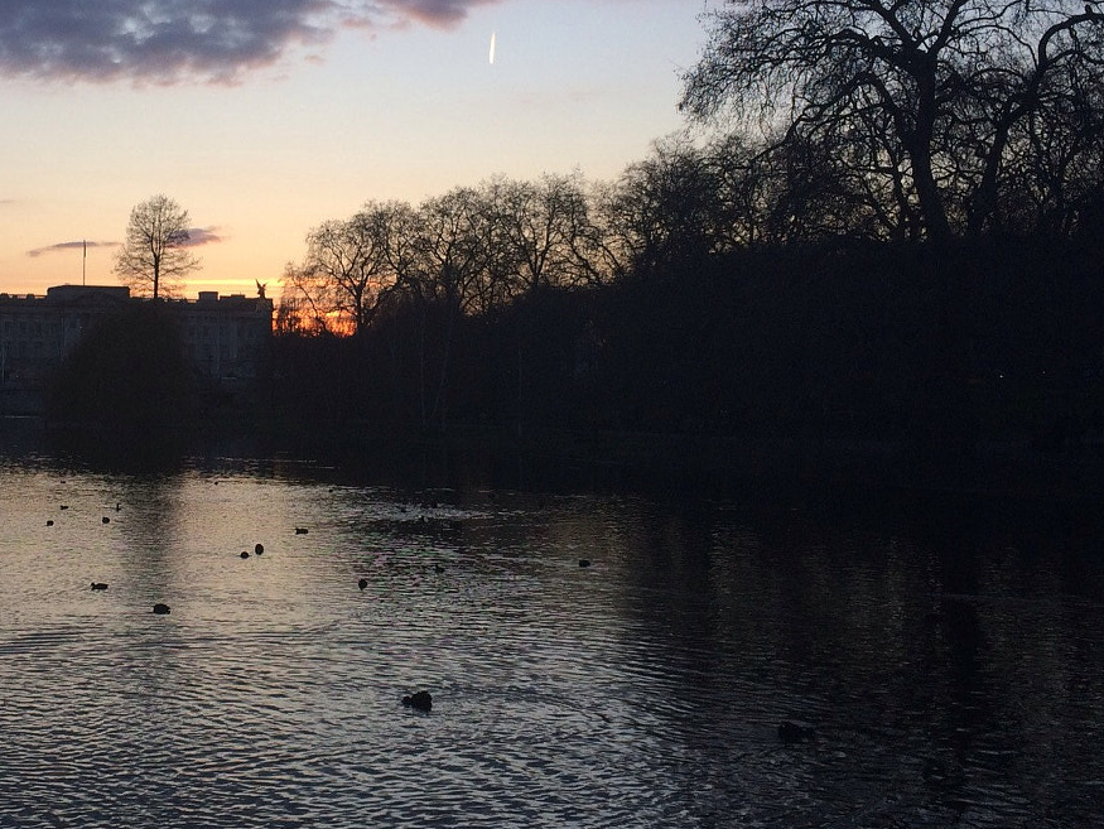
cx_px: 247
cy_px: 246
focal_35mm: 53
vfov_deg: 27.3
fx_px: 1691
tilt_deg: +4.6
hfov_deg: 35.2
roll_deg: +0.3
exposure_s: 1/238
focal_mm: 4.15
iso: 32
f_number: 2.2
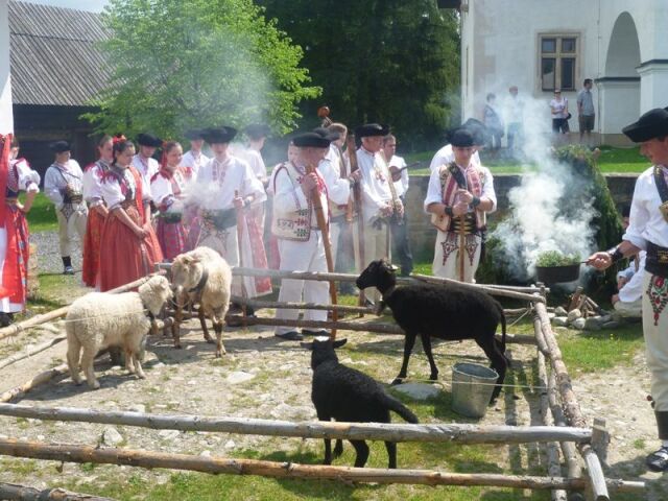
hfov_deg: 44.8
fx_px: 810
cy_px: 250
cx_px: 334
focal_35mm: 42
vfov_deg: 34.3
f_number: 3.3
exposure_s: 1/500
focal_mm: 7.5
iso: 80
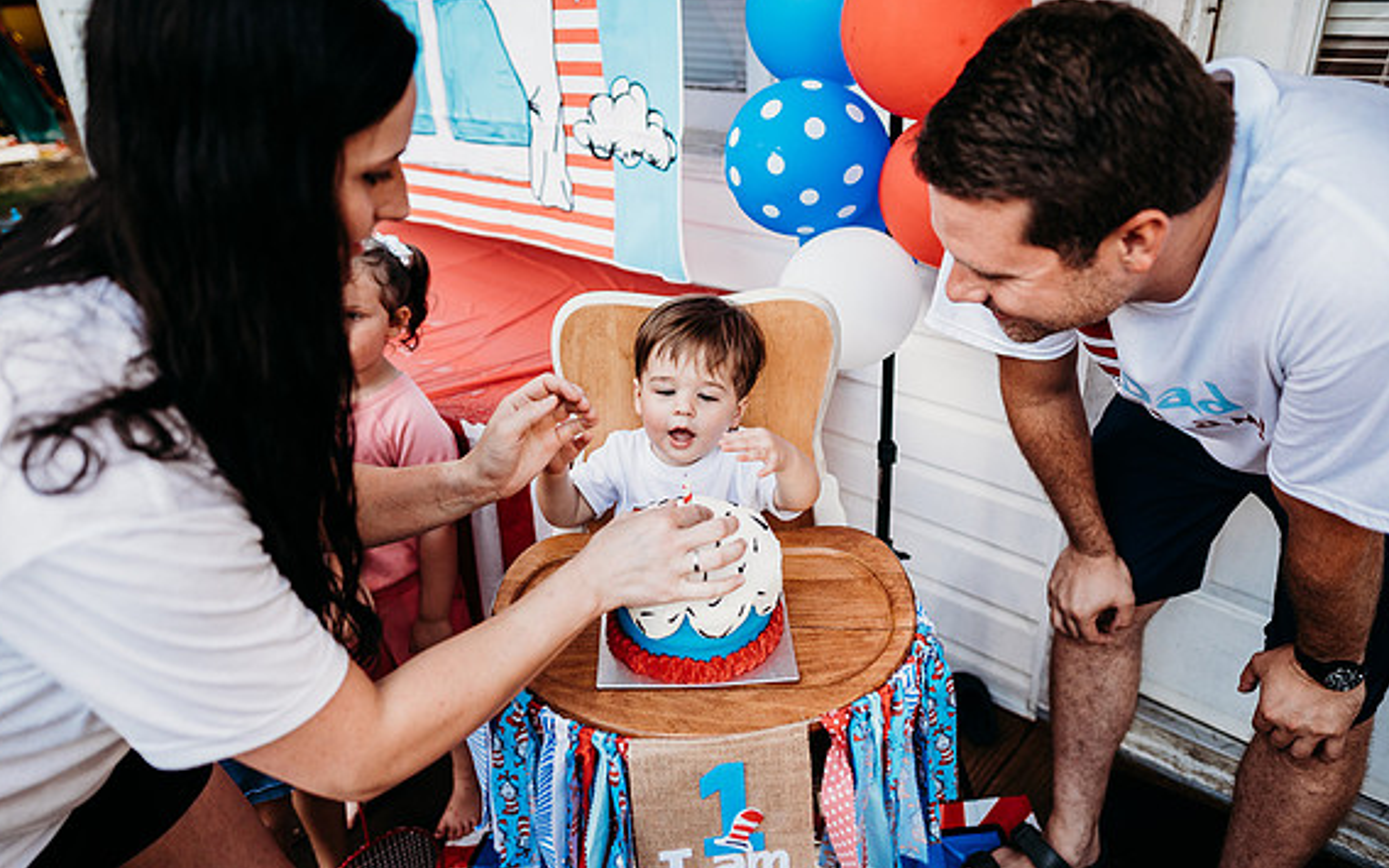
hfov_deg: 72.5
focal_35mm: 25
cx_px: 692
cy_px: 422
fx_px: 946
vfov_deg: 49.3
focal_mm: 24
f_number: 2.5
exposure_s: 1/320
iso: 400
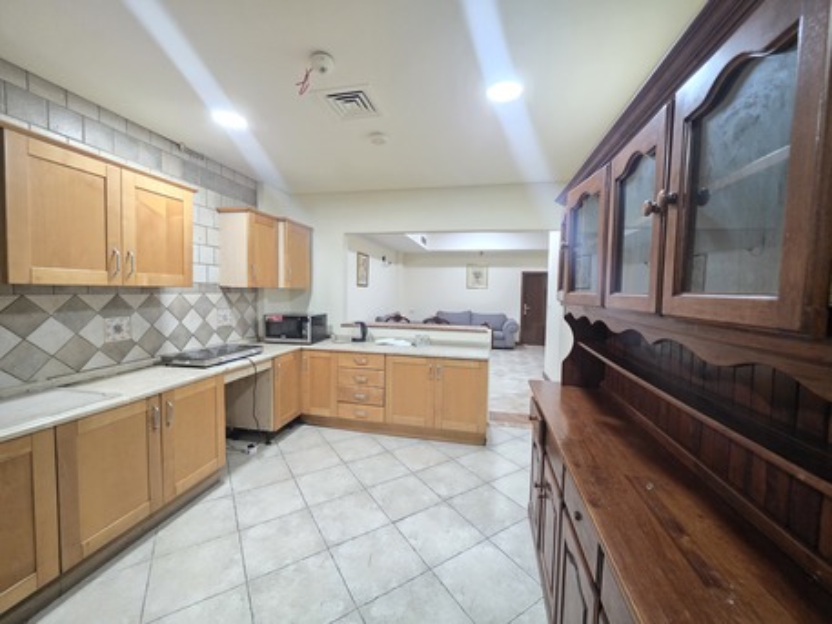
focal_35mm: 13
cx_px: 416
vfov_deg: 89.9
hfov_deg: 106.2
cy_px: 312
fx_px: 313
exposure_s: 1/50
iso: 640
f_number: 1.9
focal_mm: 2.2
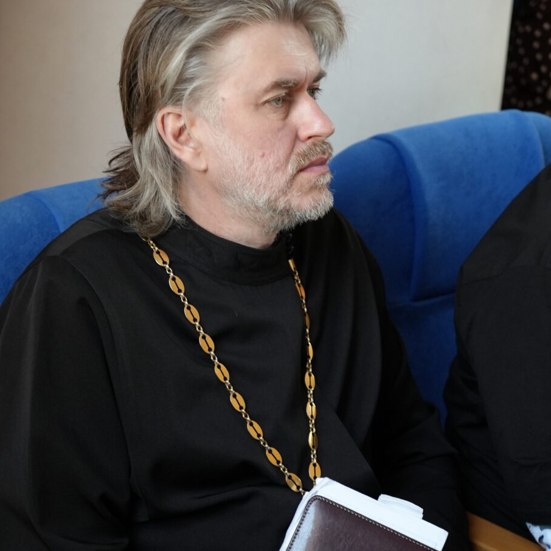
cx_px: 276
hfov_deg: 18.1
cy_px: 324
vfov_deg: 18.1
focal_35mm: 96
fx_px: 1729
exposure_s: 1/160
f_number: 4
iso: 2500
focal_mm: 50
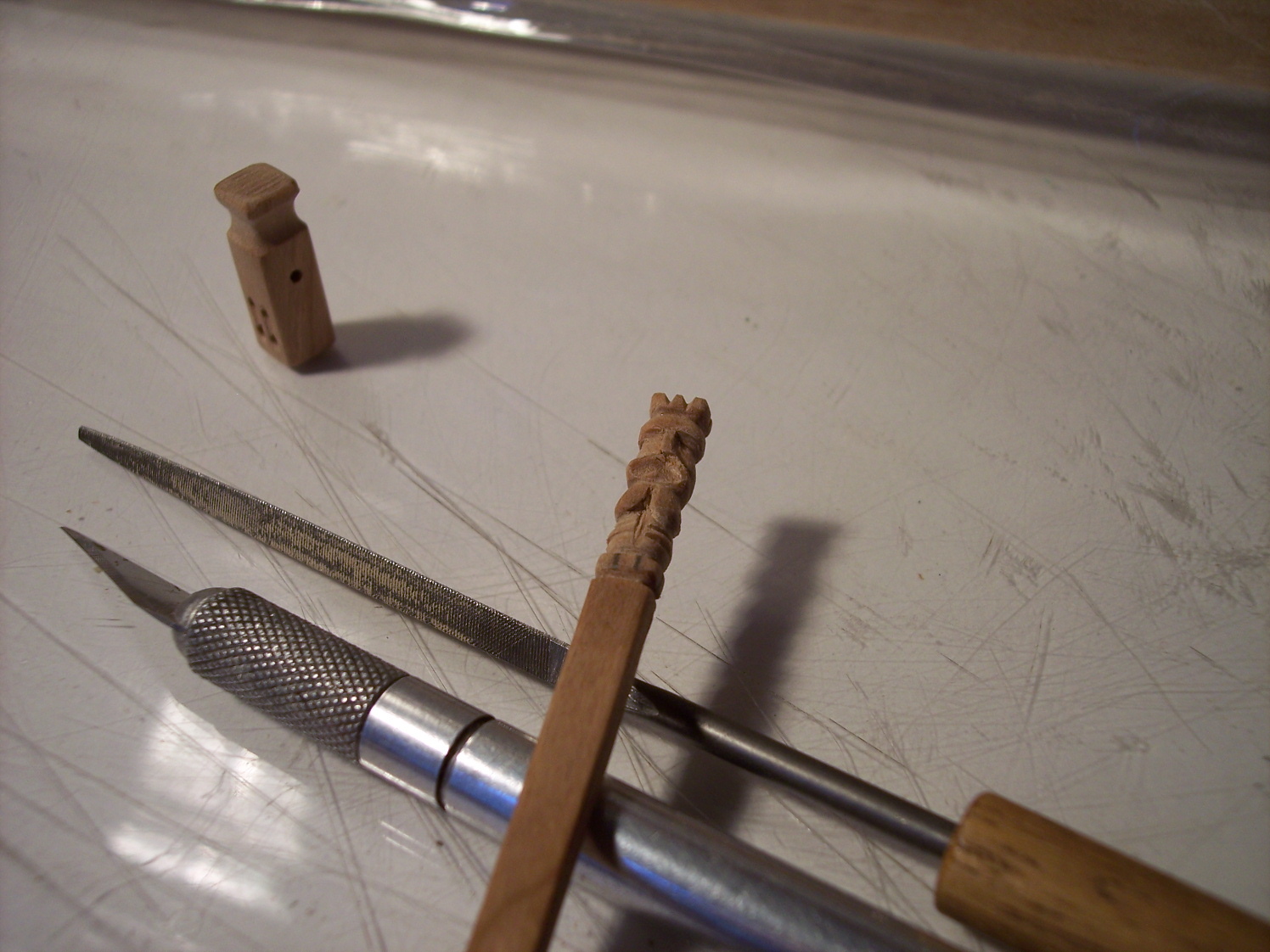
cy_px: 476
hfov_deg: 47.9
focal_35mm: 39
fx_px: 1431
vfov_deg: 36.8
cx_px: 635
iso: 100
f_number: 3.4
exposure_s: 1/250
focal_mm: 8
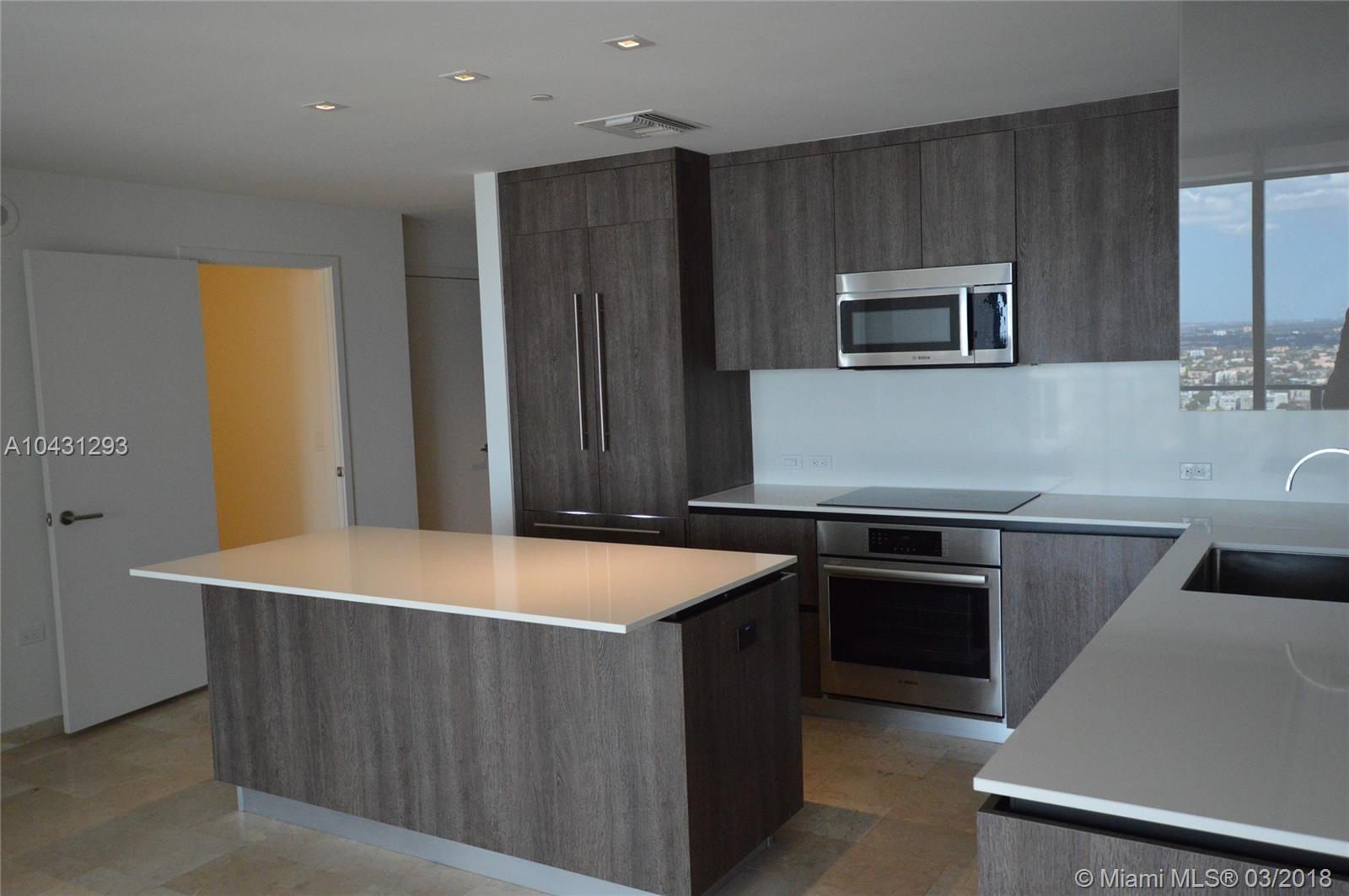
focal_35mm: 30
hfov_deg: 62.0
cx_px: 674
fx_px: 1123
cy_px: 448
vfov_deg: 43.5
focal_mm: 20
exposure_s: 1/500
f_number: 3.5
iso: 2200
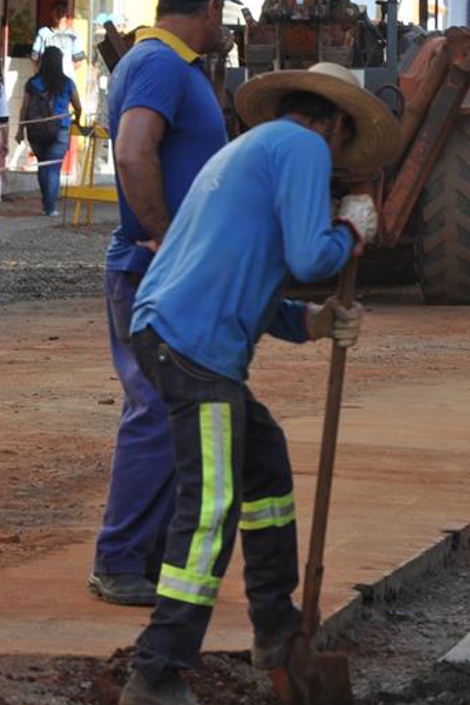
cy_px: 258
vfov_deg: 5.6
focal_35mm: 368
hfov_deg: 3.7
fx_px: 7209
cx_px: 370
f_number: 6.3
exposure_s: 1/160
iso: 200
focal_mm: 105
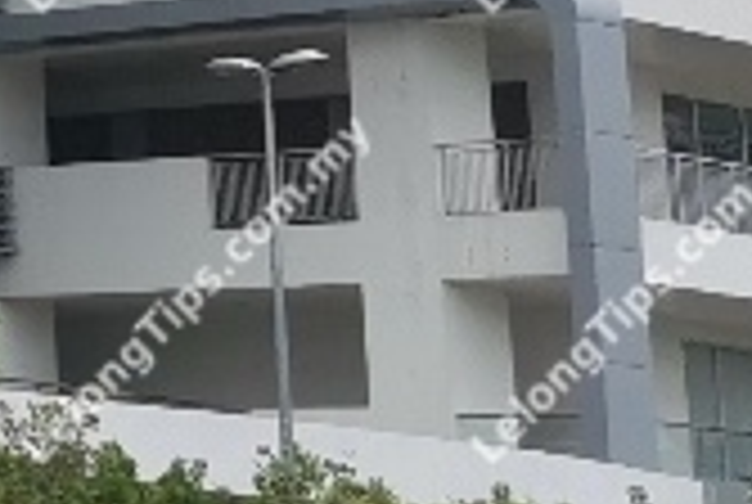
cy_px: -1024
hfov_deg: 8.7
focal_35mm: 205
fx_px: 4290
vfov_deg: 6.2
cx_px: -1333
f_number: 1.6
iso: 50
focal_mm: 5.56
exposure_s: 1/5917
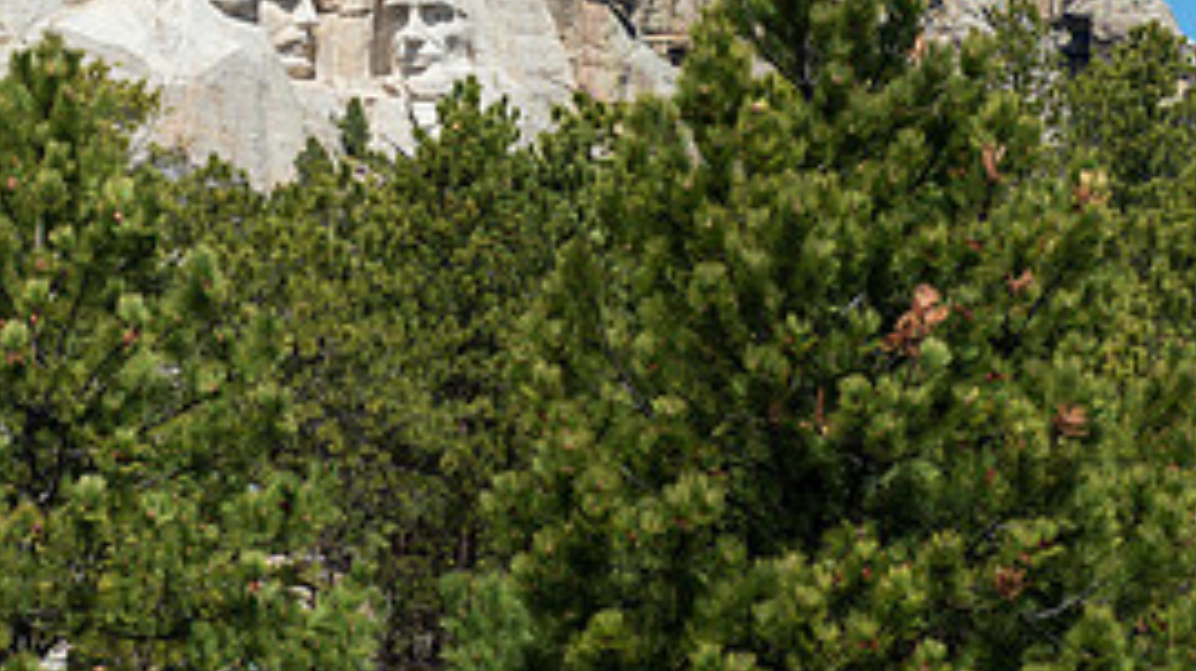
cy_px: -53
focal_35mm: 158
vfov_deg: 7.6
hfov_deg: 13.5
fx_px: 5008
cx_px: 227
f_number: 11
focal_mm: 70
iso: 220
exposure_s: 1/400
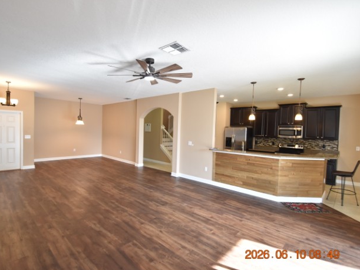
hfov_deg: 90.9
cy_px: 134
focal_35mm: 17
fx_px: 177
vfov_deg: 74.7
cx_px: 167
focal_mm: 10
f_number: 3.5
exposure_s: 1/125
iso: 800
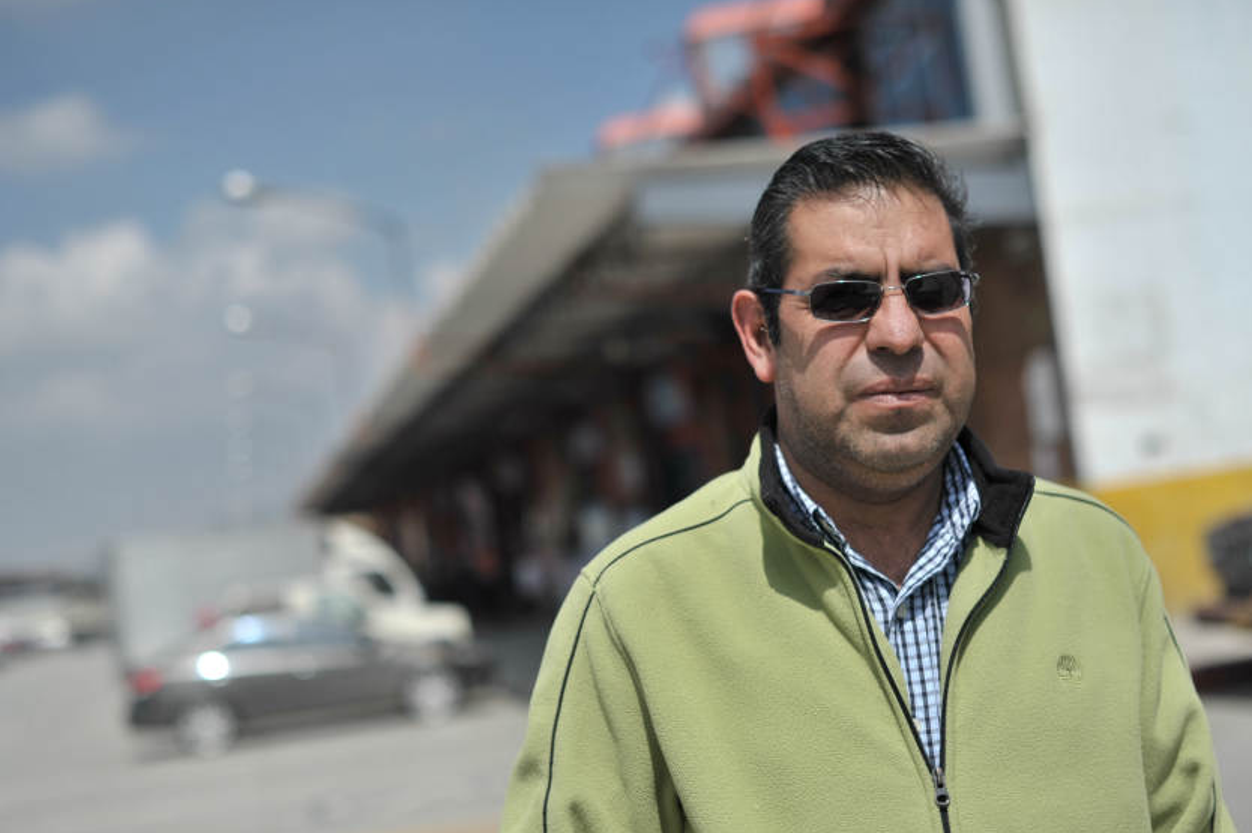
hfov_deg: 33.9
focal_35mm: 59
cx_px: 655
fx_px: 2051
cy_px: 475
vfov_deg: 22.9
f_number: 2.2
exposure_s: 1/8000
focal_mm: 50
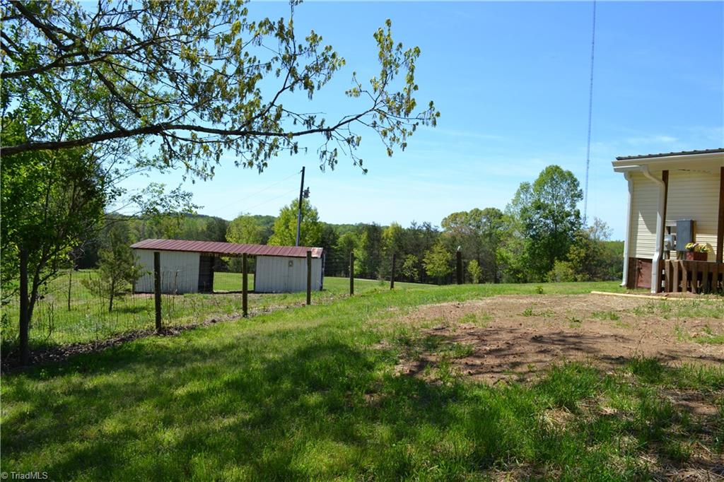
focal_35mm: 27
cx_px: 362
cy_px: 241
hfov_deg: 67.4
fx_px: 543
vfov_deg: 47.9
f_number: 7.1
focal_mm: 18
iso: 100
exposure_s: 1/200
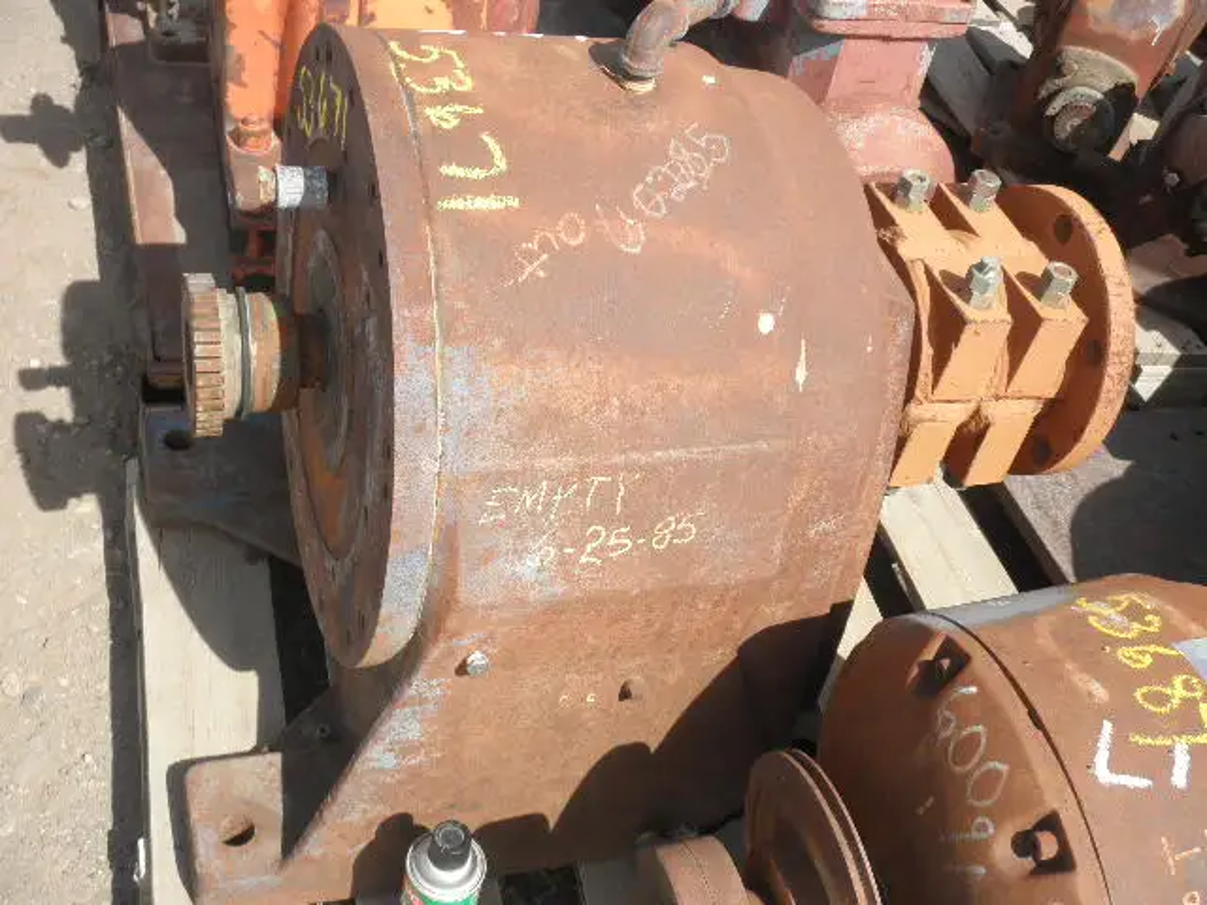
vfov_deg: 32.9
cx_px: 604
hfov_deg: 42.9
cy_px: 452
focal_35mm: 44
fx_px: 1534
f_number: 3.4
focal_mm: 7.9
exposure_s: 1/500
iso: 64
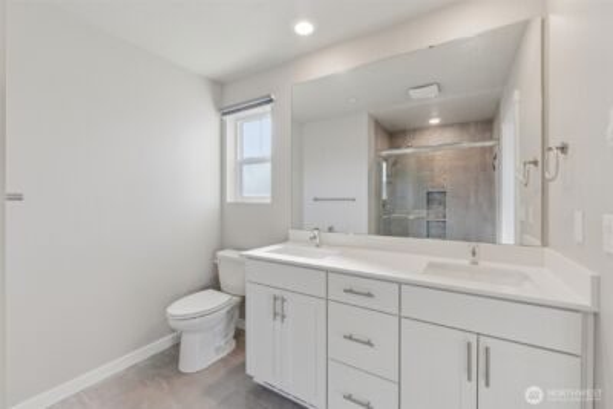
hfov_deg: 100.4
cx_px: 306
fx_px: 255
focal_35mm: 15
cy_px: 204
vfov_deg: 77.4
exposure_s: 1/20
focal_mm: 10
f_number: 9
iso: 250
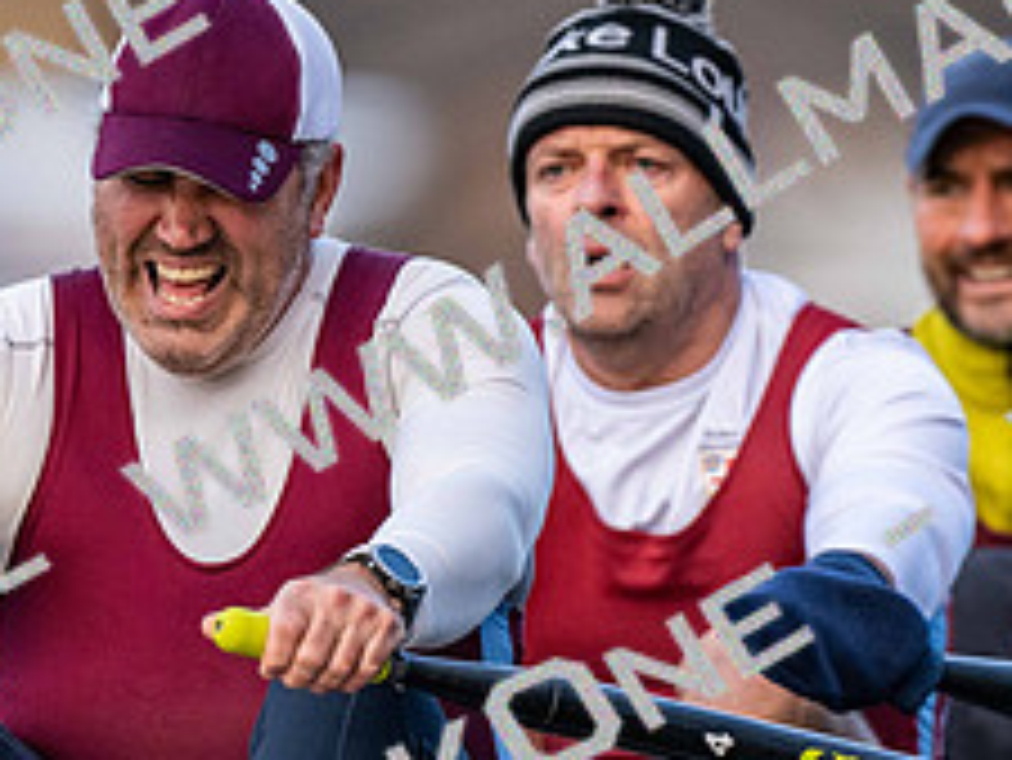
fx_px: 43466
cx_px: 679
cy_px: 551
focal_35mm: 1486
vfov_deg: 1.0
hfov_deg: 1.3
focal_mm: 600
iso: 2000
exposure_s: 1/2500
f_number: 4
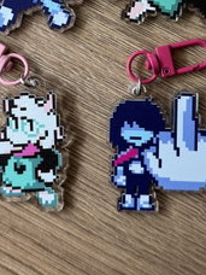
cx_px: 98
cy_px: 51
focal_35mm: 56
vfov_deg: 33.3
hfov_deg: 26.1
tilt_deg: -87.0
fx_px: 444
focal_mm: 6.76
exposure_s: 1/60
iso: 250
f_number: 1.78
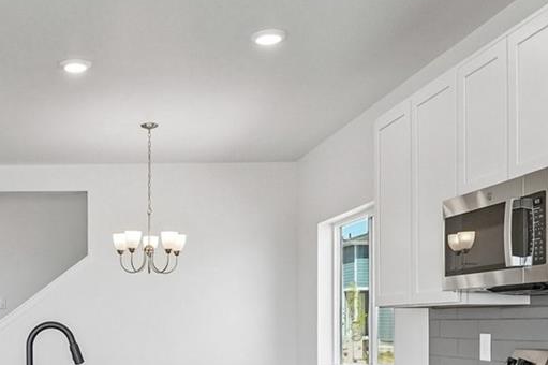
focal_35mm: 47
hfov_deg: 38.9
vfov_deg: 27.7
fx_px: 715
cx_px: 51
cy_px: 322
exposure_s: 1/50
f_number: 8
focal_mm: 10
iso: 800
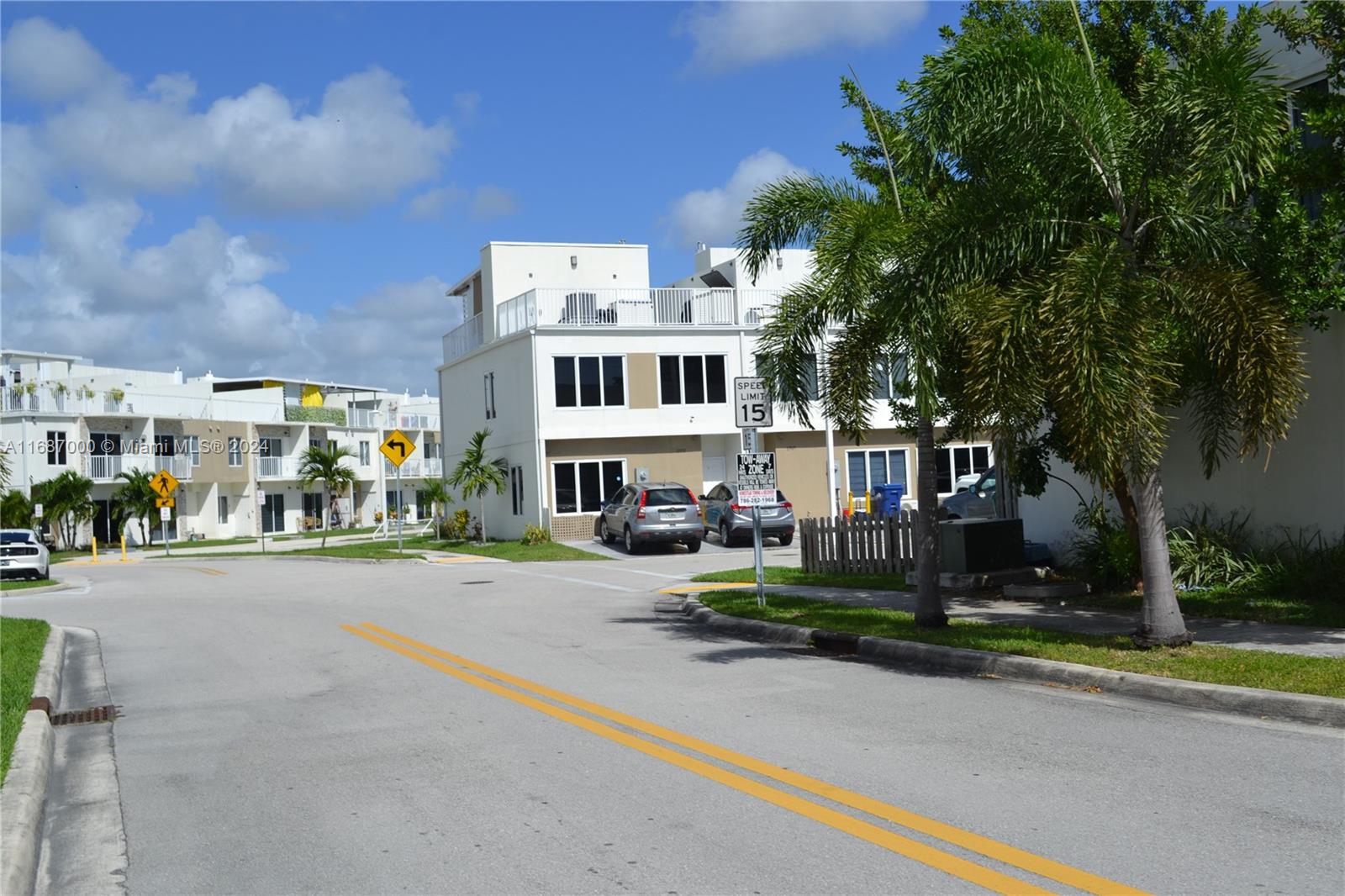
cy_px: 448
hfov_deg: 53.1
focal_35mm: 36
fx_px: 1345
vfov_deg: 36.9
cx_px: 672
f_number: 9
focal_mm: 24
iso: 100
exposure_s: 1/320
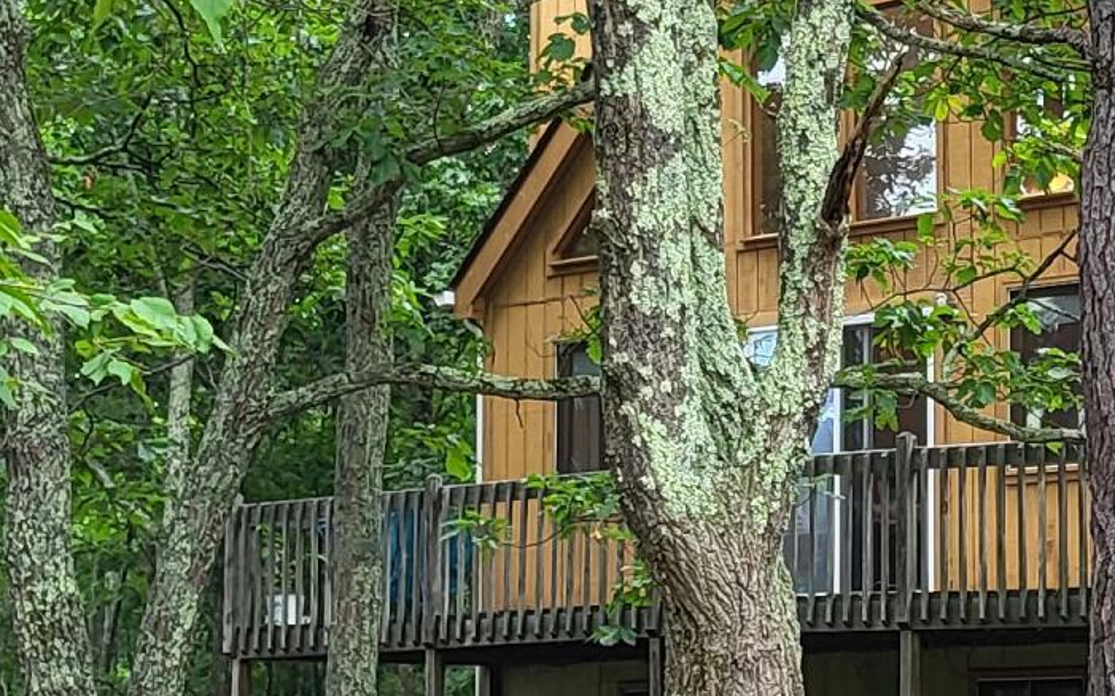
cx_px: 910
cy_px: 405
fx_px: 3585
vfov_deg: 11.1
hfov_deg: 17.5
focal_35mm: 118
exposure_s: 1/120
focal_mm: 5.4
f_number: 1.8
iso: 80
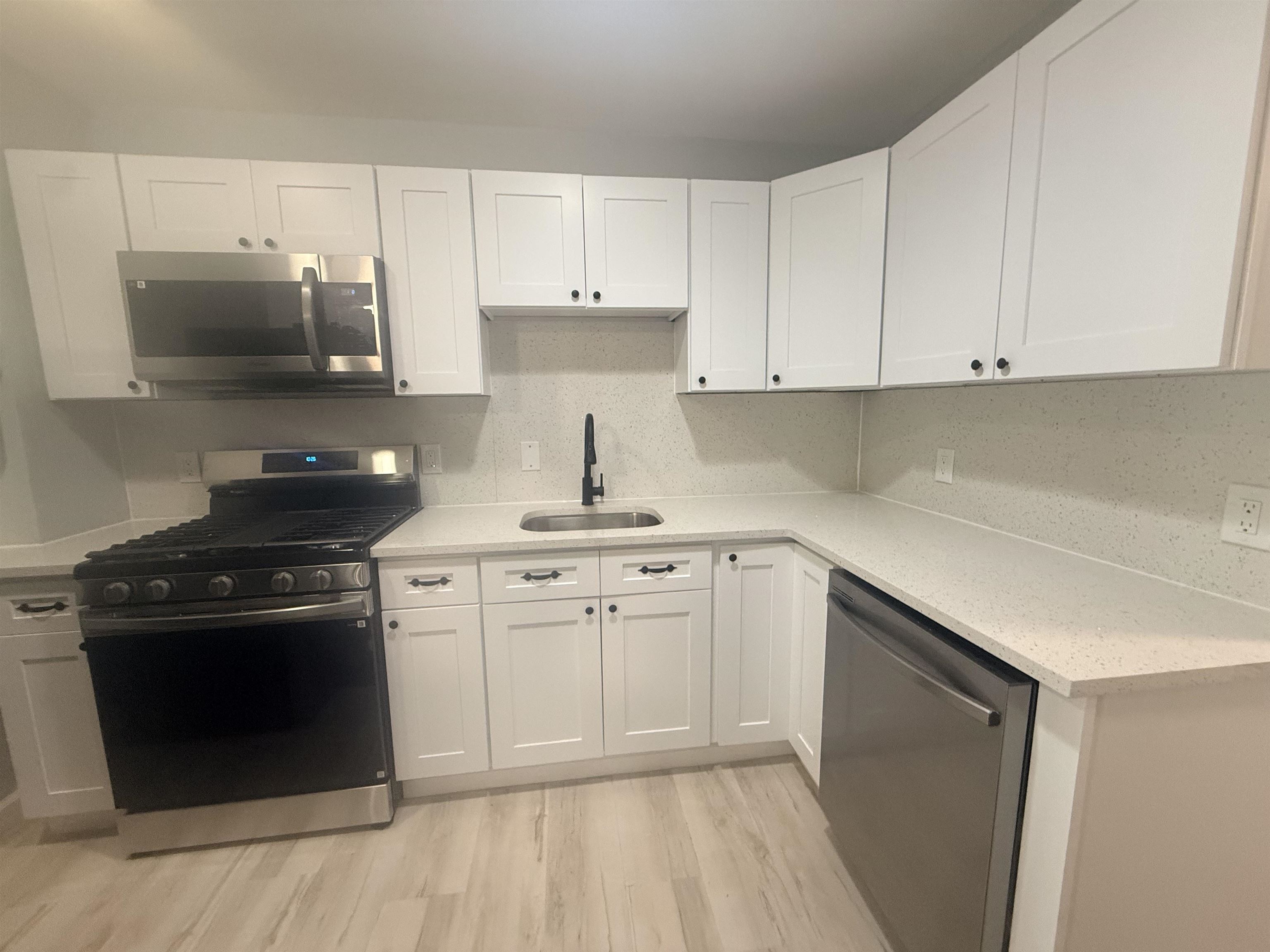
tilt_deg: -6.1
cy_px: 476
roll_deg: +0.8
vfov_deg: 85.7
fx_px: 514
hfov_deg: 102.1
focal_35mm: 14
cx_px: 635
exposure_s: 1/60
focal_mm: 2.22
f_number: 2.2
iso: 320
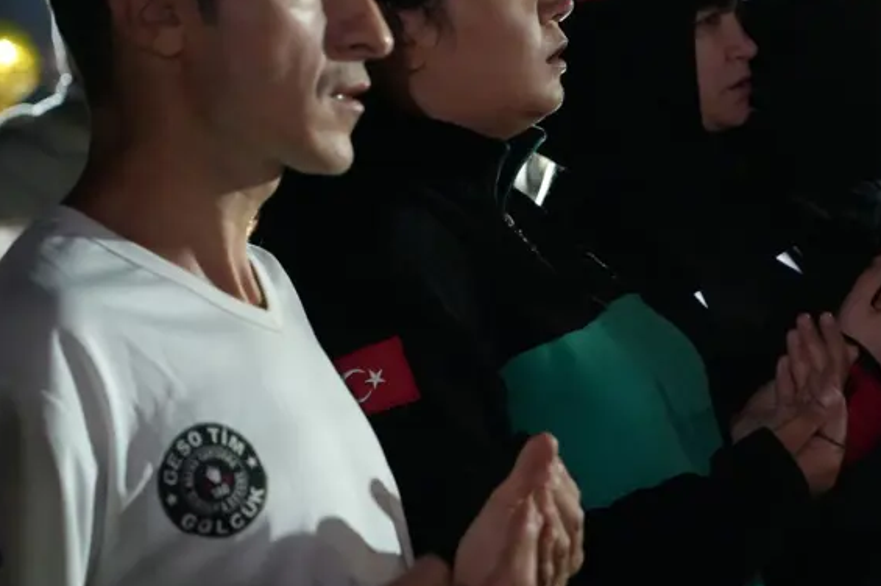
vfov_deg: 14.4
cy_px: 262
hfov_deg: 21.5
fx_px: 2323
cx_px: 458
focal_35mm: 95
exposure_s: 1/60
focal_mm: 61
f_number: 4
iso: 12800
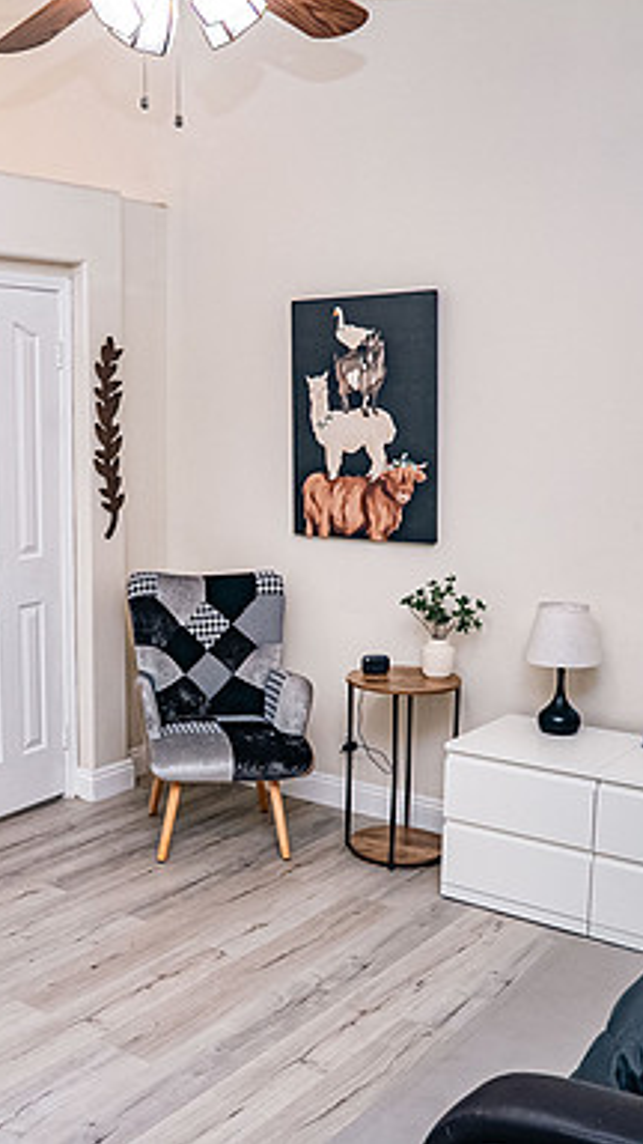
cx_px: 107
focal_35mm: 38
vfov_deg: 52.8
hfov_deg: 30.3
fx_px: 1152
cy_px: 571
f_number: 5.6
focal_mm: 24
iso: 640
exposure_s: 1/100
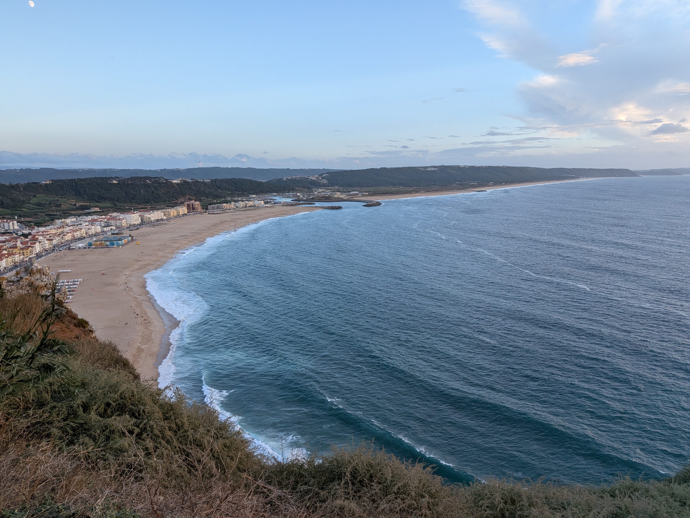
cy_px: 259
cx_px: 345
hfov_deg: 71.6
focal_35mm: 24
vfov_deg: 56.8
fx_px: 478
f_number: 1.7
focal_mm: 4.53
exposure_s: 1/145
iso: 29
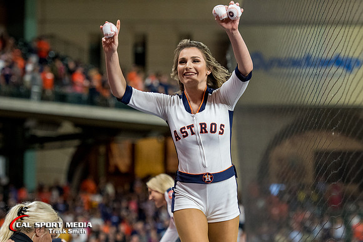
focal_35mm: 211
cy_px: 136
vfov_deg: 6.5
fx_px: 2126
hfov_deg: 9.8
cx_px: 203
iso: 3200
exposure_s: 1/1250
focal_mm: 125
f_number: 4
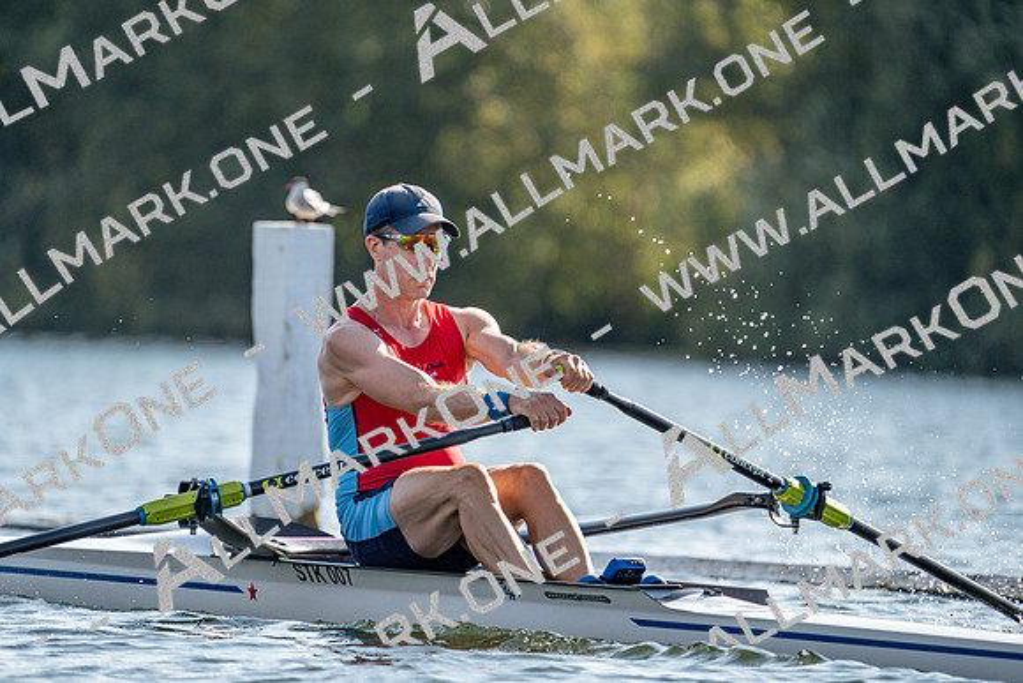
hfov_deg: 3.4
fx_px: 17053
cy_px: 342
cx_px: 512
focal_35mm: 600
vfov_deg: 2.3
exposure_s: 1/1600
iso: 400
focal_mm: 600
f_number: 6.3
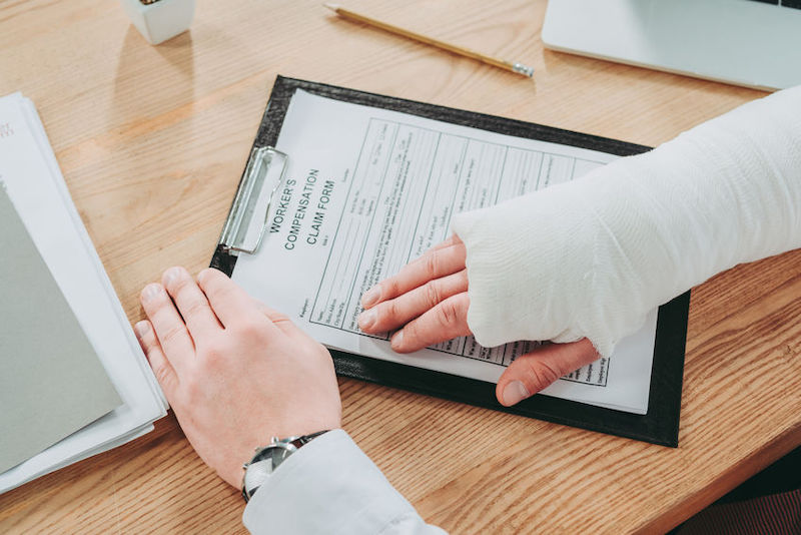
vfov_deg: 27.0
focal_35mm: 50
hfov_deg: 39.6
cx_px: 400
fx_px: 1113
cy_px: 268
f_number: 4.5
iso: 160
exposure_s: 1/160
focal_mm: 50
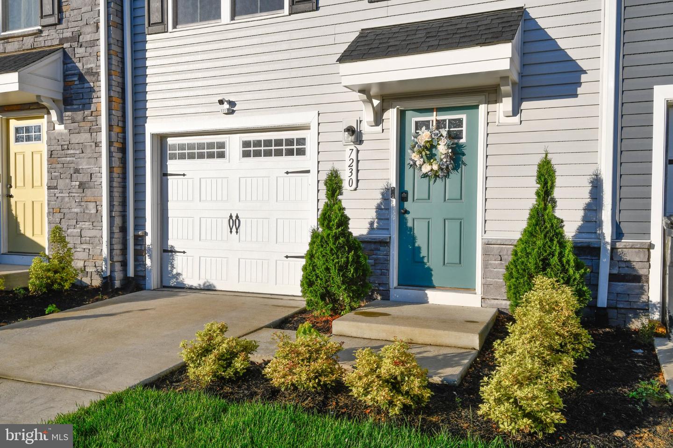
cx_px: 336
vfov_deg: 43.6
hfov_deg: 61.9
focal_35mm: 30
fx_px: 561
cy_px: 224
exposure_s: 1/500
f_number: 10
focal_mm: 20
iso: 250
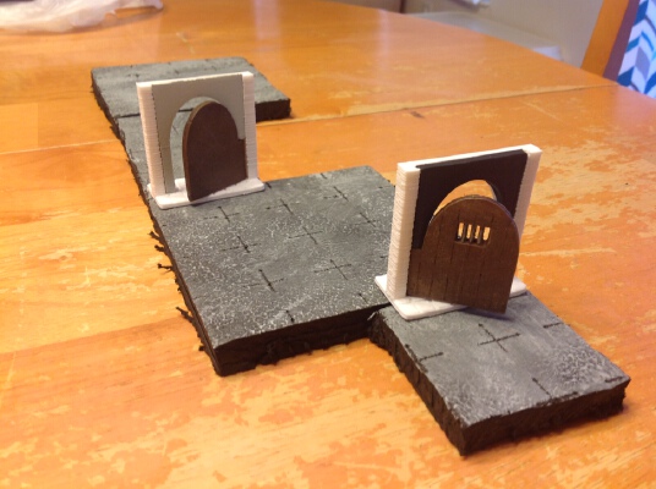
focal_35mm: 35
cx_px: 328
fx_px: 662
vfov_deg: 40.6
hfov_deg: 52.7
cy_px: 244
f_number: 2.4
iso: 50
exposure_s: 1/17
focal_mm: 4.28
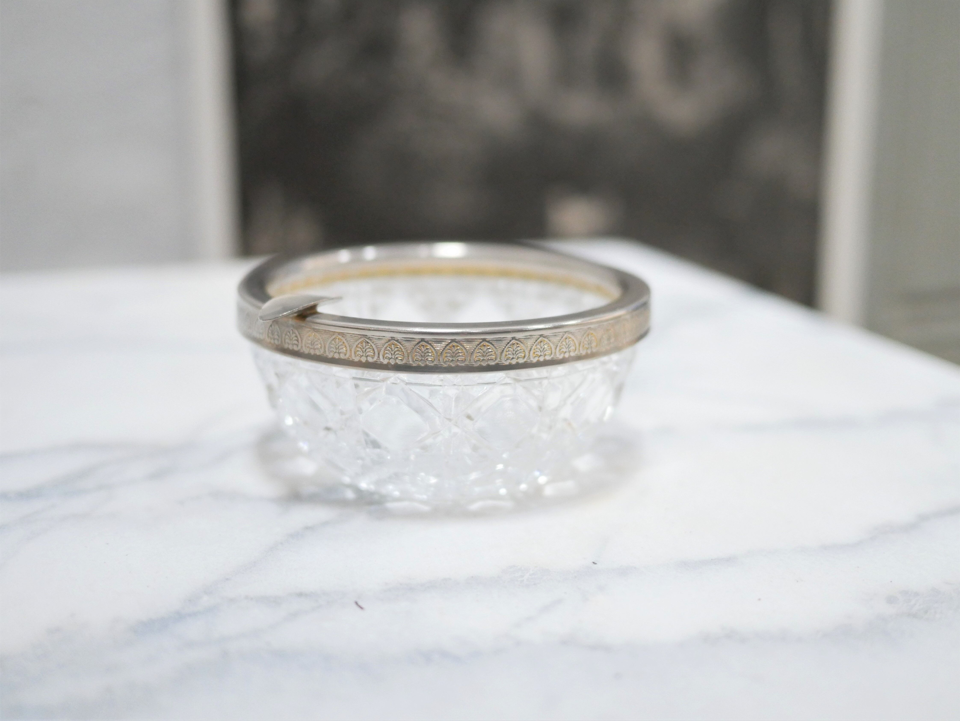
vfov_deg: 36.0
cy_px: 360
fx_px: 1110
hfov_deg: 46.8
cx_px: 480
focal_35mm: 40
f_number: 1.7
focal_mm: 20
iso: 2000
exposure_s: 1/125
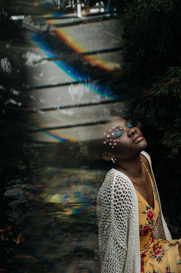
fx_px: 378
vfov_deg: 39.6
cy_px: 136
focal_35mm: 50
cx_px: 90
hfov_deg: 27.0
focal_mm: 50
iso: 400
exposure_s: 1/250
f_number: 3.5
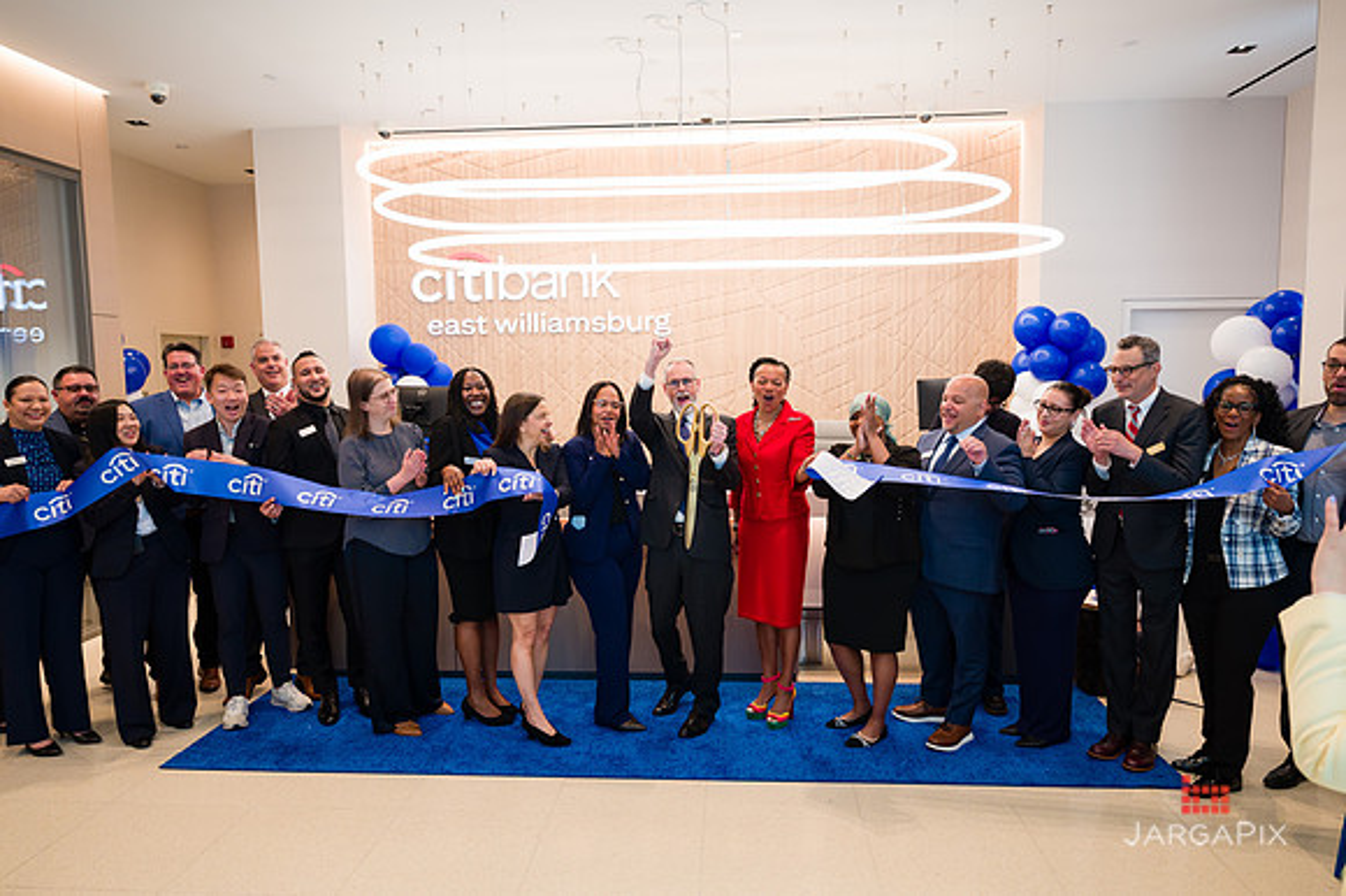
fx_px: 902
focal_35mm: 24
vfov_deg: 52.8
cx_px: 673
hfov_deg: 73.5
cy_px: 448
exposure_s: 1/200
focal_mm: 24
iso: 800
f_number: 4
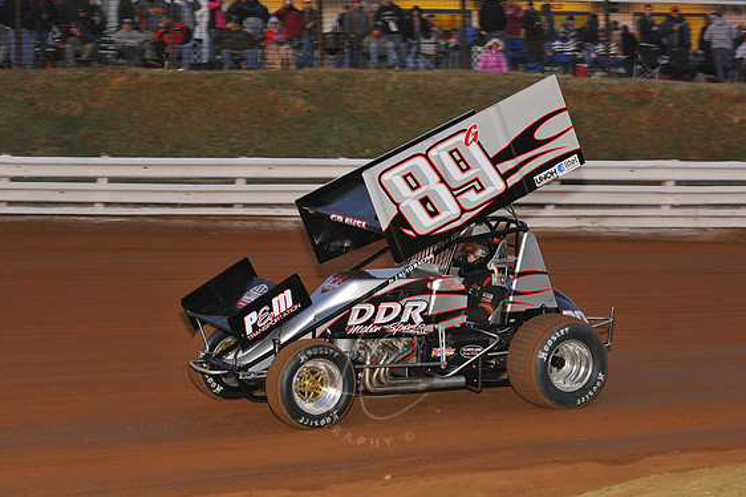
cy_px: 245
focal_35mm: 95
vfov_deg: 14.4
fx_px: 1967
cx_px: 377
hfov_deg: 21.5
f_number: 6.3
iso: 640
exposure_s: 1/250
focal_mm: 92
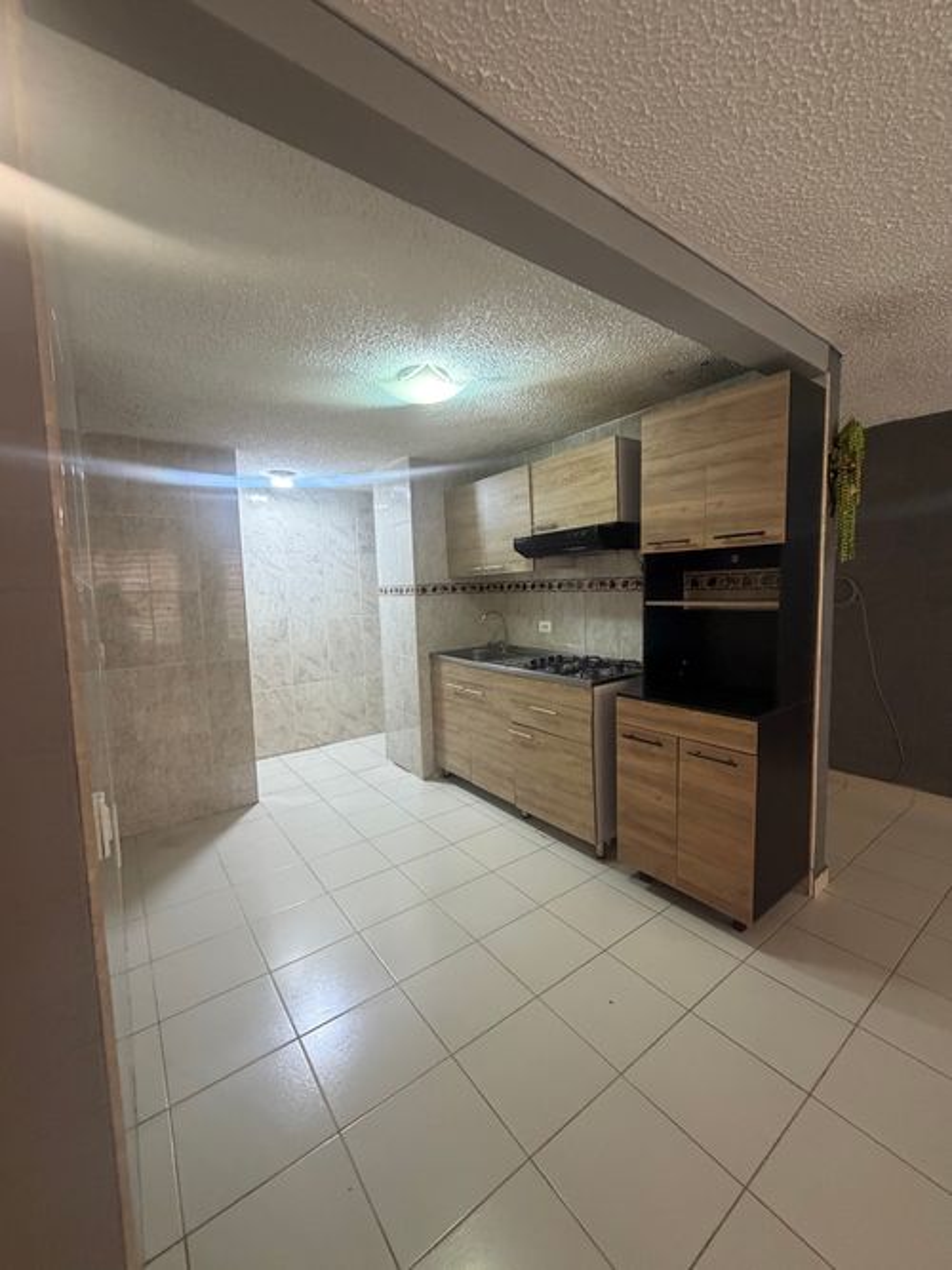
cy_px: 635
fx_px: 514
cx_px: 476
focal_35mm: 14
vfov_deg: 102.1
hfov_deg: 85.7
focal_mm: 2.22
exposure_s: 1/60
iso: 500
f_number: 2.2
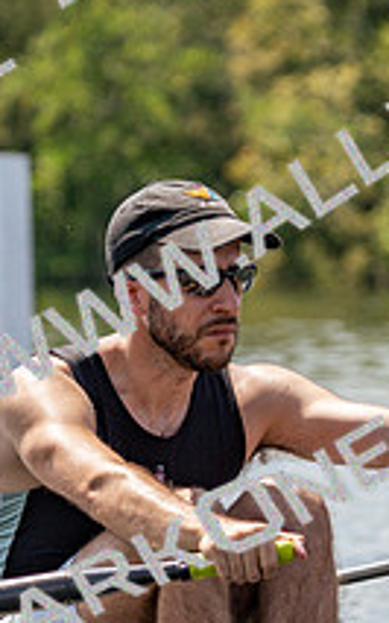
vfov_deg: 3.8
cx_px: 322
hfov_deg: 2.4
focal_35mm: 554
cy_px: 408
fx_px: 9404
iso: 250
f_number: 5.6
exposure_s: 1/1600
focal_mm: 200
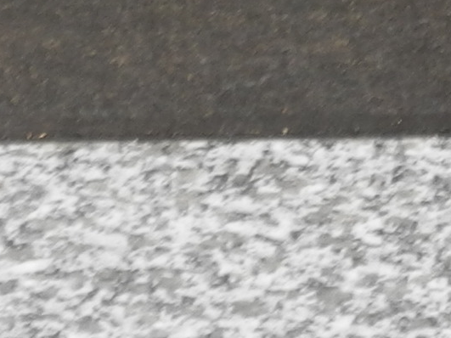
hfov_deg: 3.1
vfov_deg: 2.3
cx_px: 308
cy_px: -548
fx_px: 8415
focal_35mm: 646
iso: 100
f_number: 4.5
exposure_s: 1/60
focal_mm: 20.1
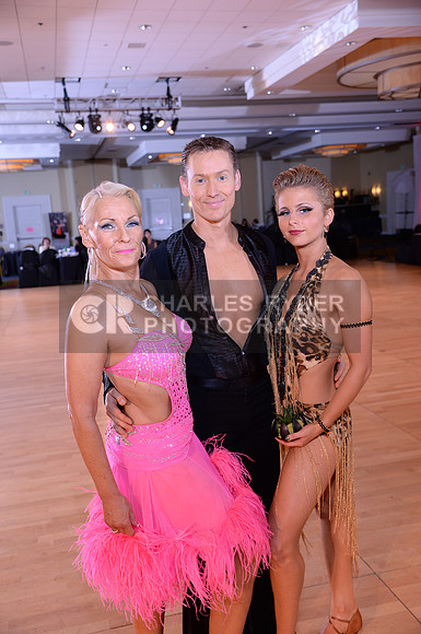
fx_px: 616
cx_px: 210
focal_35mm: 35
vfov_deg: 54.5
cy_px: 317
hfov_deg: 37.7
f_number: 4.5
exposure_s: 1/250
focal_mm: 35
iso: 1250
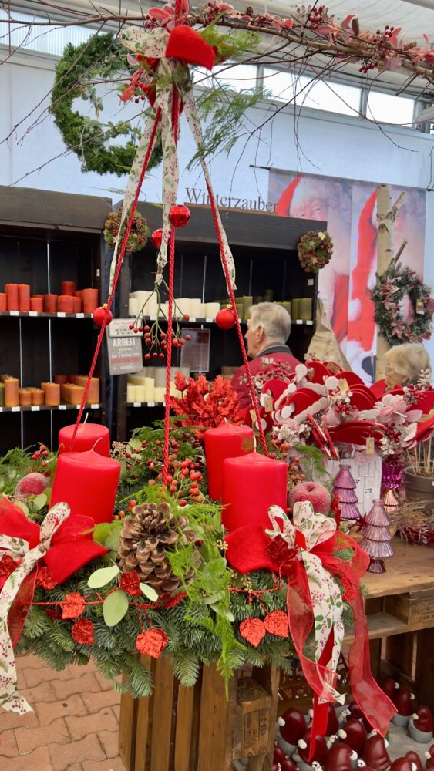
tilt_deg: -4.4
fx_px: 593
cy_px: 392
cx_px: 166
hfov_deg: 40.0
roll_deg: -1.3
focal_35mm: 29
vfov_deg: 66.1
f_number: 1.5
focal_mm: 5.7
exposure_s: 1/50
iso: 64
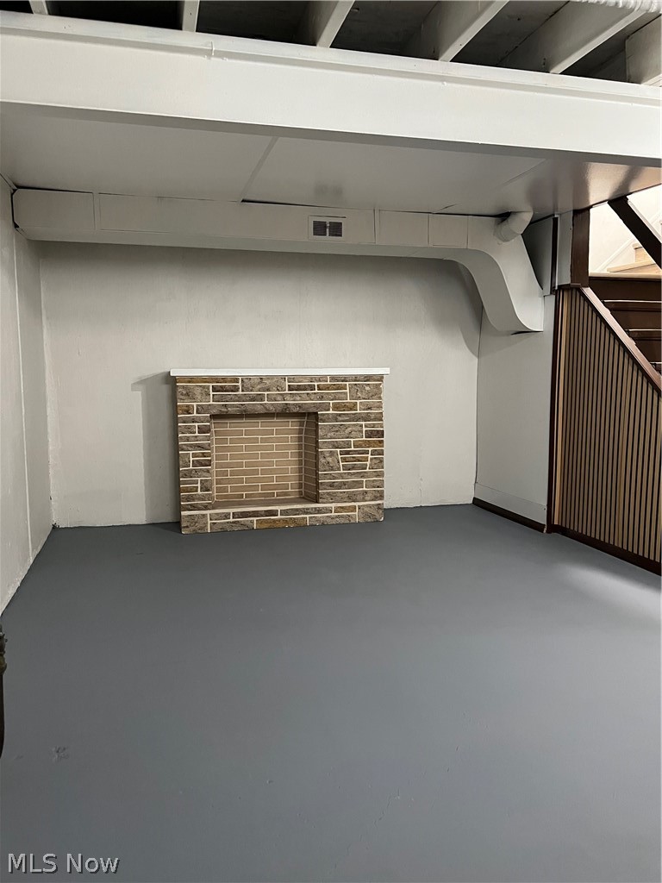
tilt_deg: -4.7
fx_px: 663
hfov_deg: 53.1
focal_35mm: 26
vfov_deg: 67.3
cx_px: 331
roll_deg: +0.6
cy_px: 442
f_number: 1.5
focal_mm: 5.7
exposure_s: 1/60
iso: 500
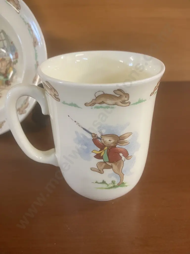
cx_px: 95
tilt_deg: -29.0
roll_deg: +1.4
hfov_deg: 49.7
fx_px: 205
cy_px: 127
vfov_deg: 63.4
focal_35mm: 28
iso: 250
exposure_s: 1/60
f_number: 1.8
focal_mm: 3.99
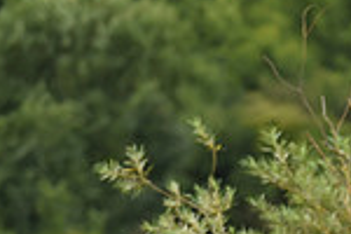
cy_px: 323
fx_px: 13200
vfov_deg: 1.0
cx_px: 611
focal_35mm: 1354
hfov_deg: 1.5
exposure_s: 1/1250
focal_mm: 350
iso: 900
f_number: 5.6
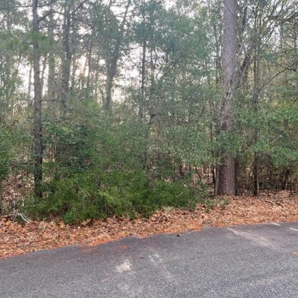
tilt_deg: +2.2
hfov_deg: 51.1
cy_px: 144
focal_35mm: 32
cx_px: 139
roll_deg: -0.3
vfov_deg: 51.1
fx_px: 312
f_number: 1.6
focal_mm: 5.1
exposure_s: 1/121
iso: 40
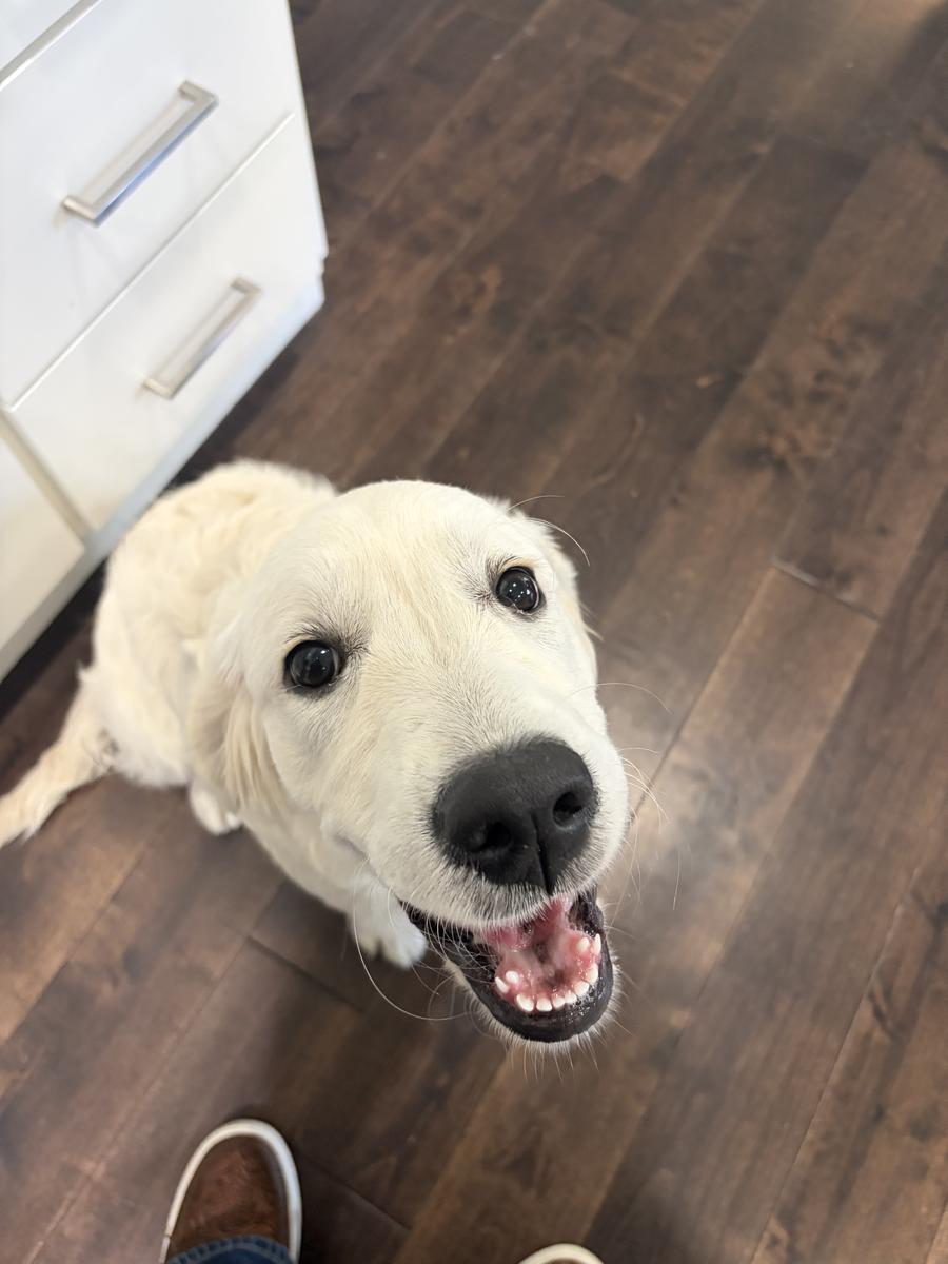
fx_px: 949
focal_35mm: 26
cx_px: 474
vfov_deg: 67.3
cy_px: 632
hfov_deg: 53.1
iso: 320
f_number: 1.6
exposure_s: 1/60
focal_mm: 5.96
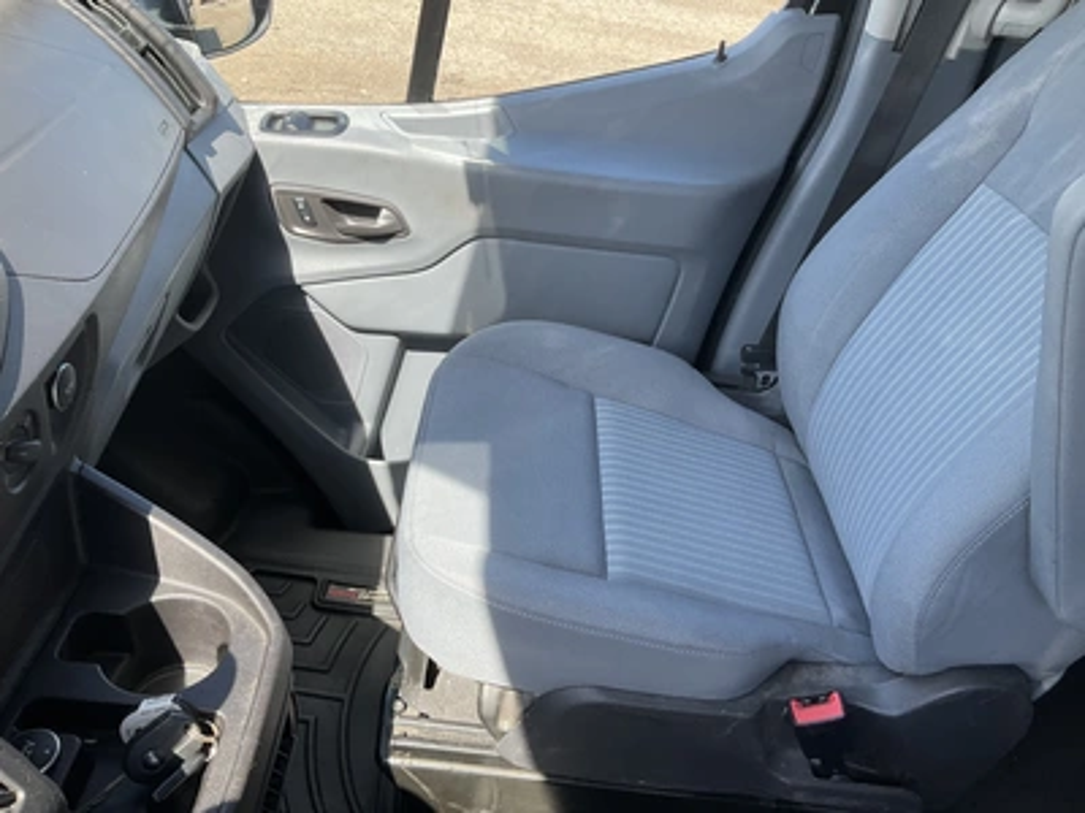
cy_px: 406
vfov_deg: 48.2
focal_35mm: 29
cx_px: 542
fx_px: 909
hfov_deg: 61.7
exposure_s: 1/176
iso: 20
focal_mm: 3
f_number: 1.8
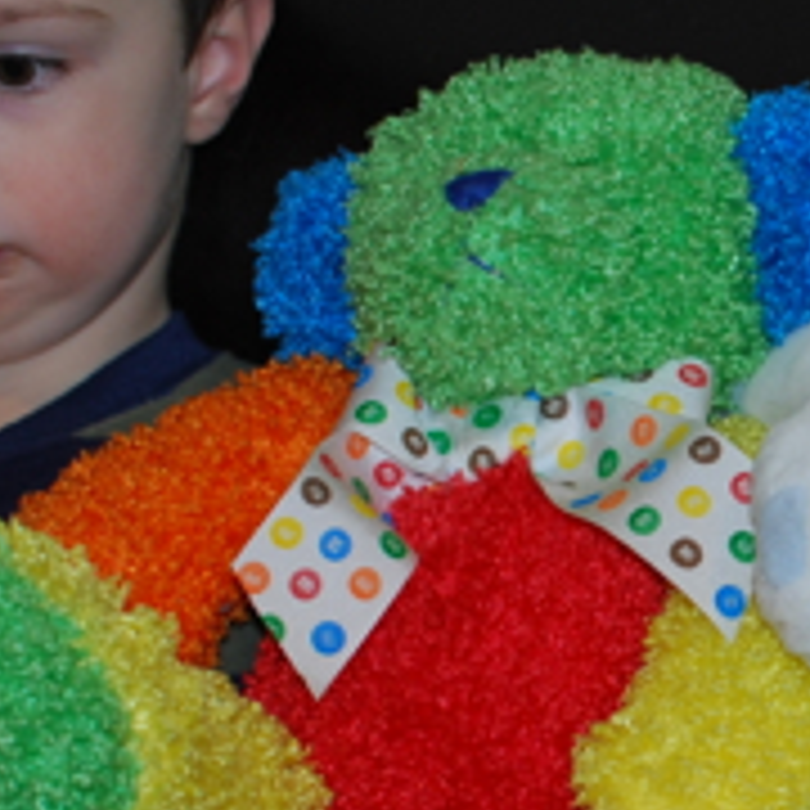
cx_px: 778
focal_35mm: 159
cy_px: 454
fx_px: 4196
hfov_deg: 10.9
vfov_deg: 11.0
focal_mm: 35
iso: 200
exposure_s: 1/60
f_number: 2.8
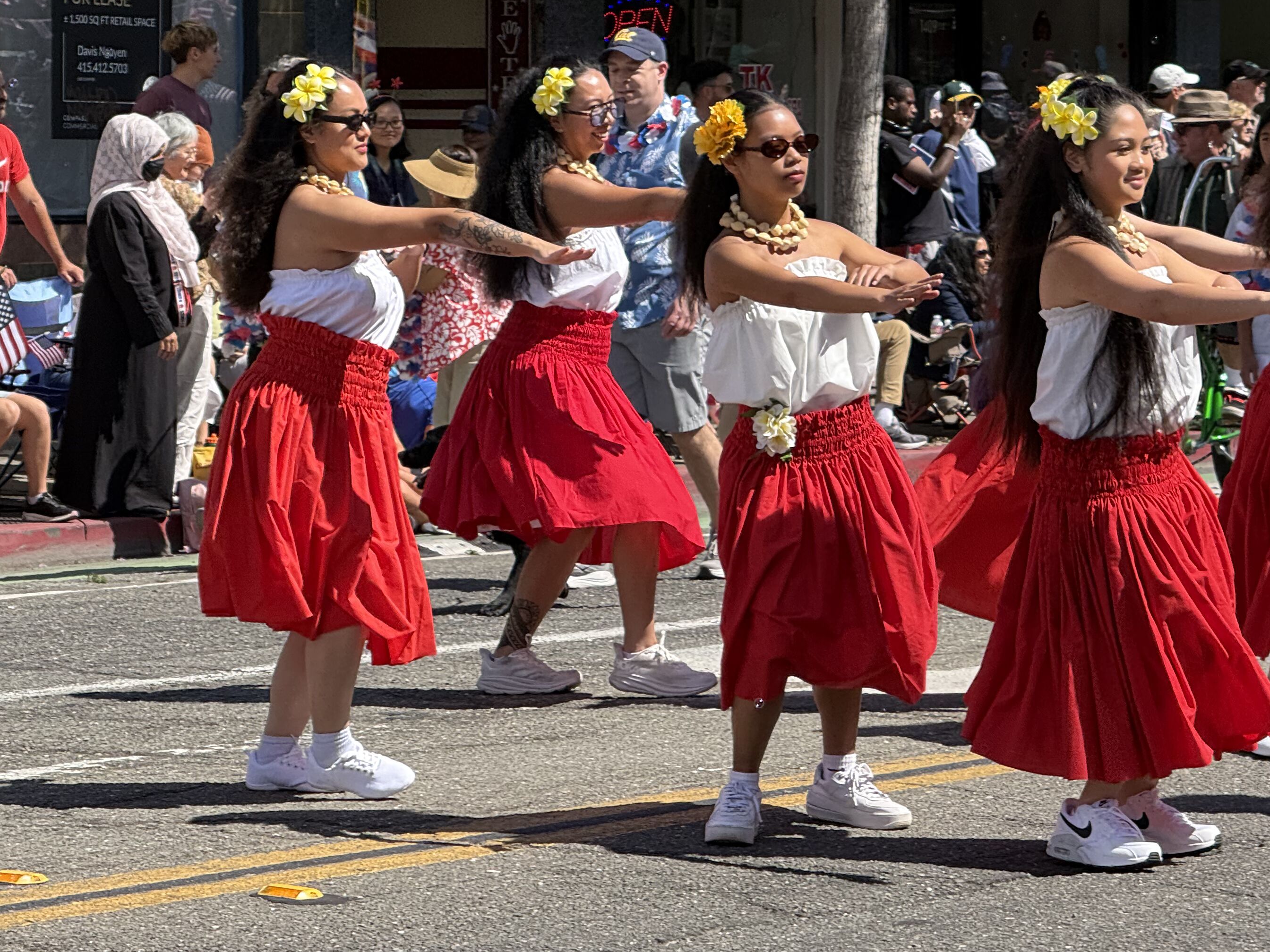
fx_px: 6604
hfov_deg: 11.0
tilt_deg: -2.2
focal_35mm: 180
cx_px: 914
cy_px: 423
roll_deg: -0.4
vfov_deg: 8.2
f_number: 2.8
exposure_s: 1/674
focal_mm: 15.66
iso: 64
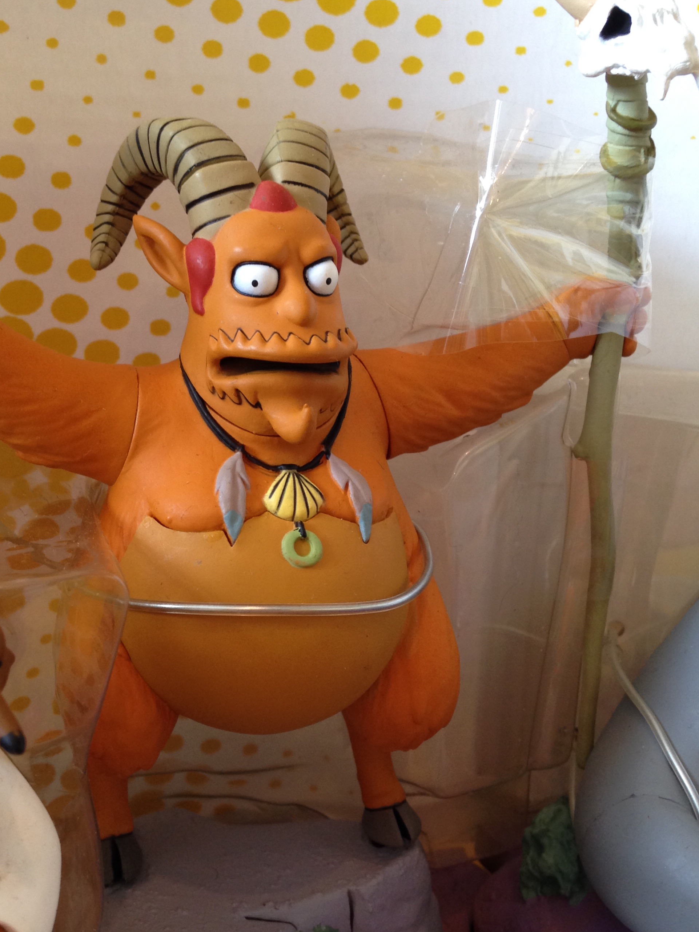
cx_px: 259
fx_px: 1131
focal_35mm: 42
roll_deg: +1.8
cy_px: 499
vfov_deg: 44.8
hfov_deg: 34.2
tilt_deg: -14.4
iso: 80
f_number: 2.4
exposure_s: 1/20
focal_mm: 4.12
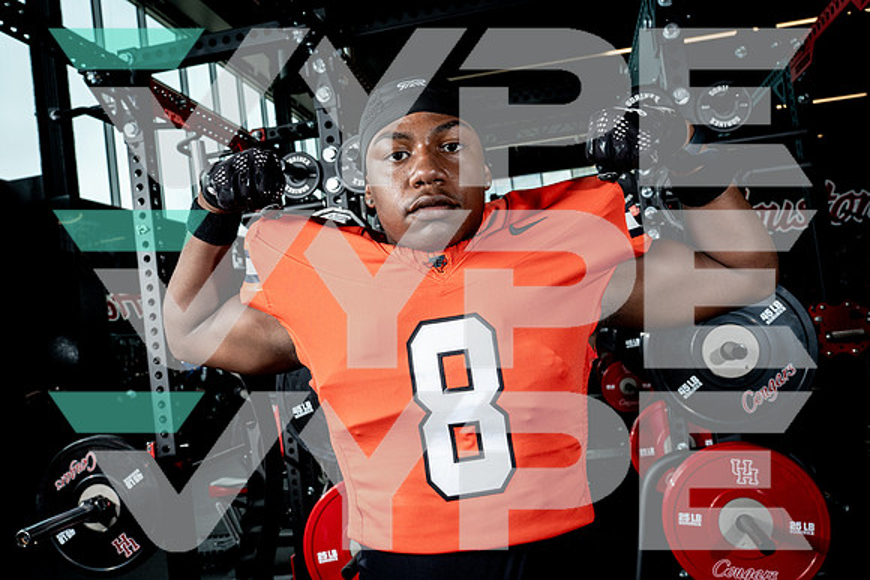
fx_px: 749
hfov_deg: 60.3
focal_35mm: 31
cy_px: 290
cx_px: 435
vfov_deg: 42.3
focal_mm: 31
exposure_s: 1/250
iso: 640
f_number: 9
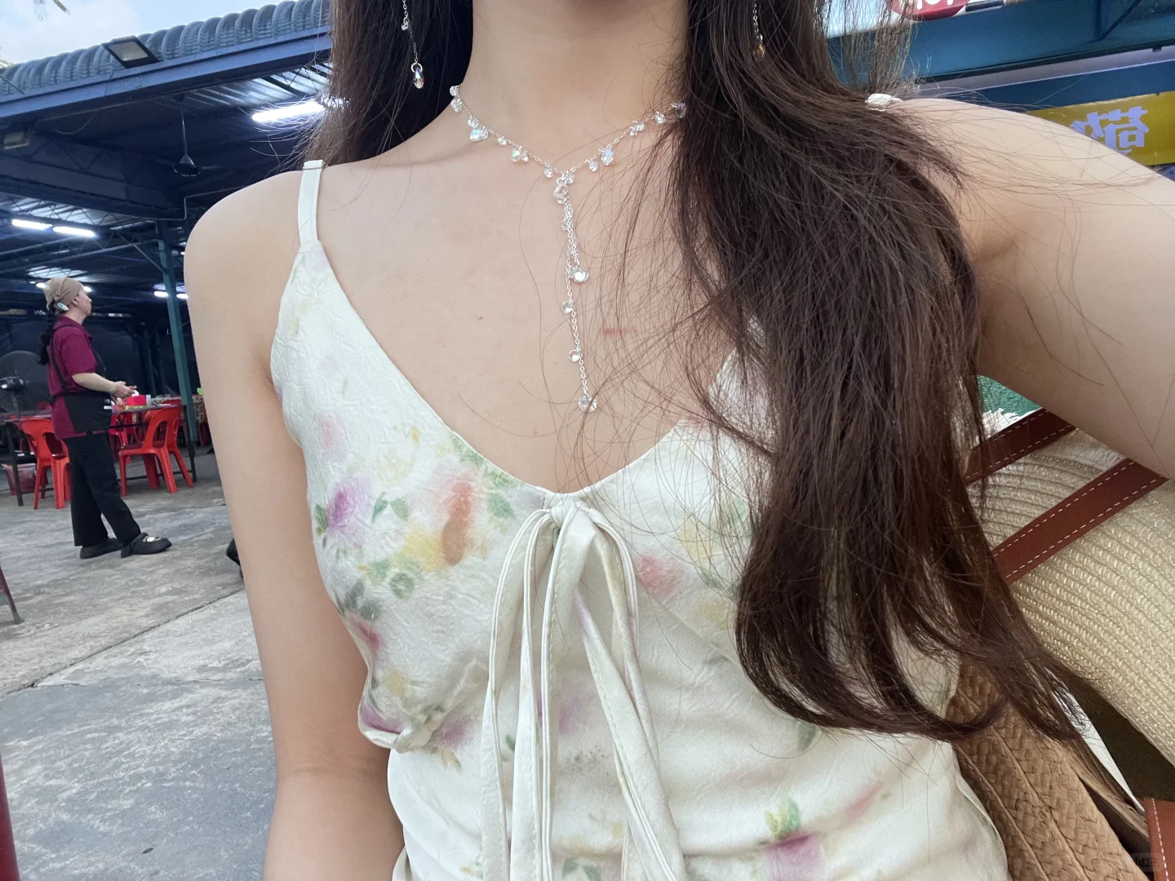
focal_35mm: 23
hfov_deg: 73.9
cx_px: 588
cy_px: 440
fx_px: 781
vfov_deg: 58.9
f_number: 2.2
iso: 160
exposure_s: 1/50
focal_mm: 2.71
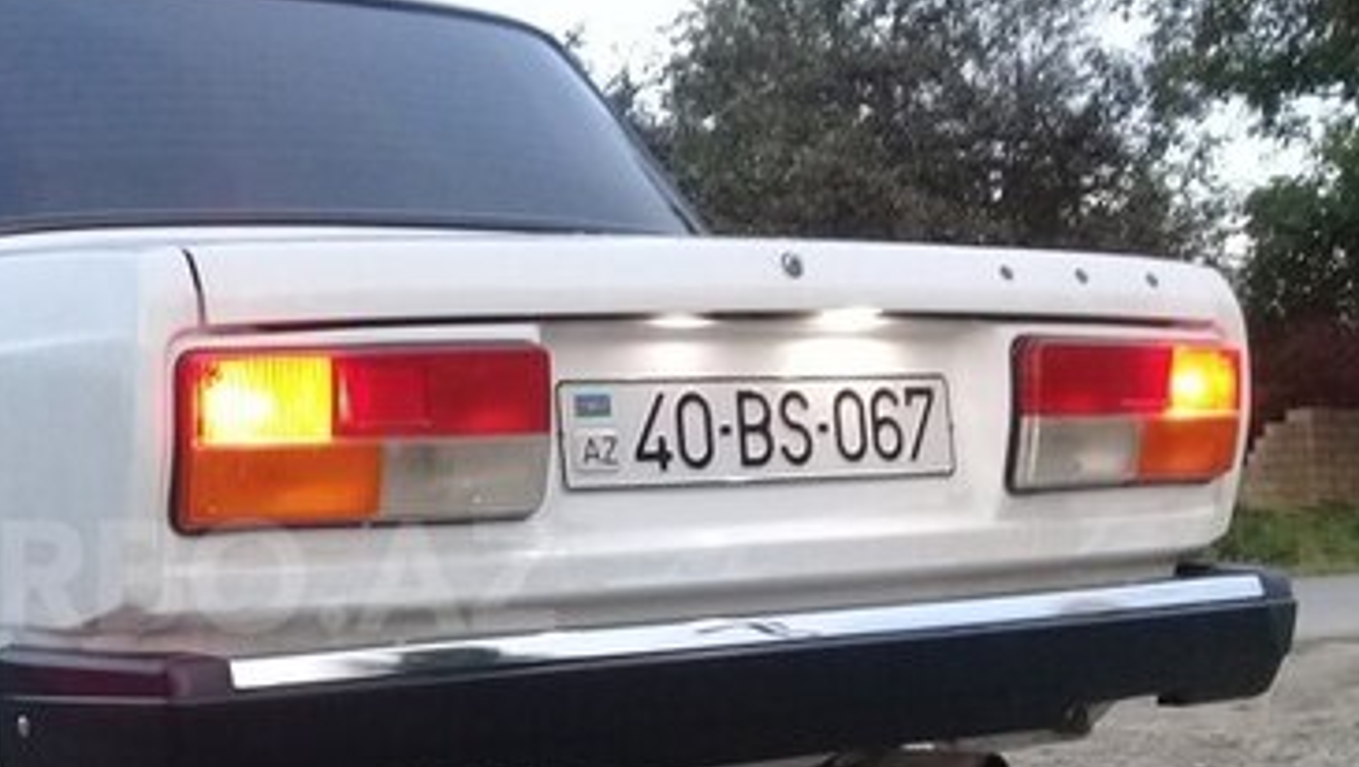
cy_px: 575
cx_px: 175
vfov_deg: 19.6
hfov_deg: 32.8
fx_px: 2200
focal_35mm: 61
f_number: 2.2
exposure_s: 1/33
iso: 100
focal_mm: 3.3
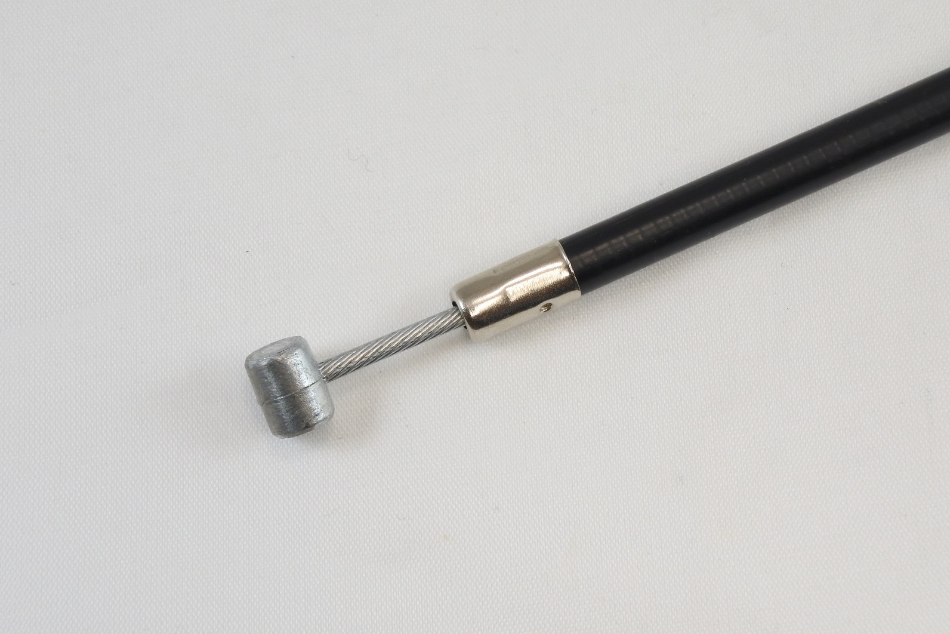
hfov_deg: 25.1
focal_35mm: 81
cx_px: 475
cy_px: 317
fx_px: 2138
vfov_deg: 16.9
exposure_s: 1/125
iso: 560
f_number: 5.6
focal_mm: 30
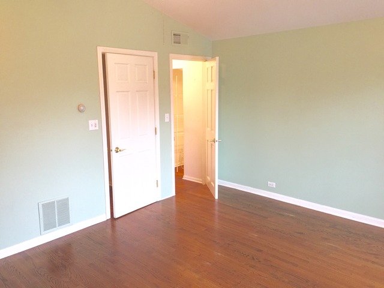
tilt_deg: -8.8
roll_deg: +1.2
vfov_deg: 48.2
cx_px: 192
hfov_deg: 61.7
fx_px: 322
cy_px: 144
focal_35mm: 29
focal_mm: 4.15
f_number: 2.2
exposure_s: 1/15
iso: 32
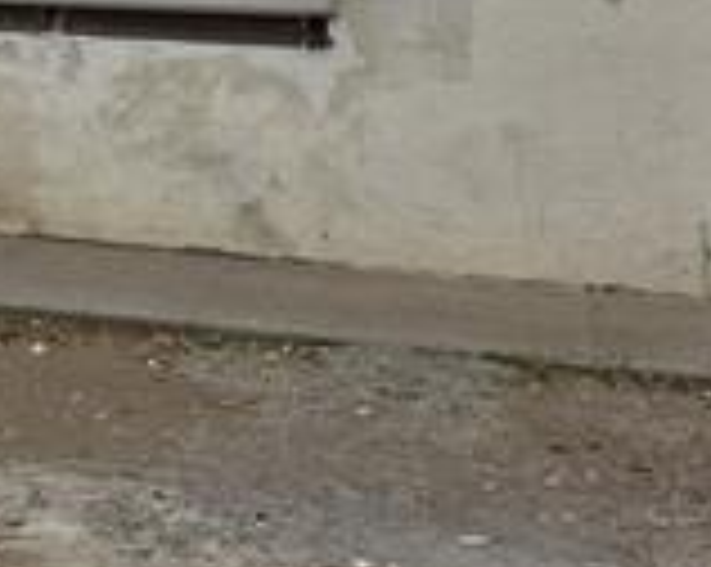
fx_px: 1913
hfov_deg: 18.8
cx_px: -320
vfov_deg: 15.5
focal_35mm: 91
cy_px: -302
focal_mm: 6.3
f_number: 1.7
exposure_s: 1/3282
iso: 80
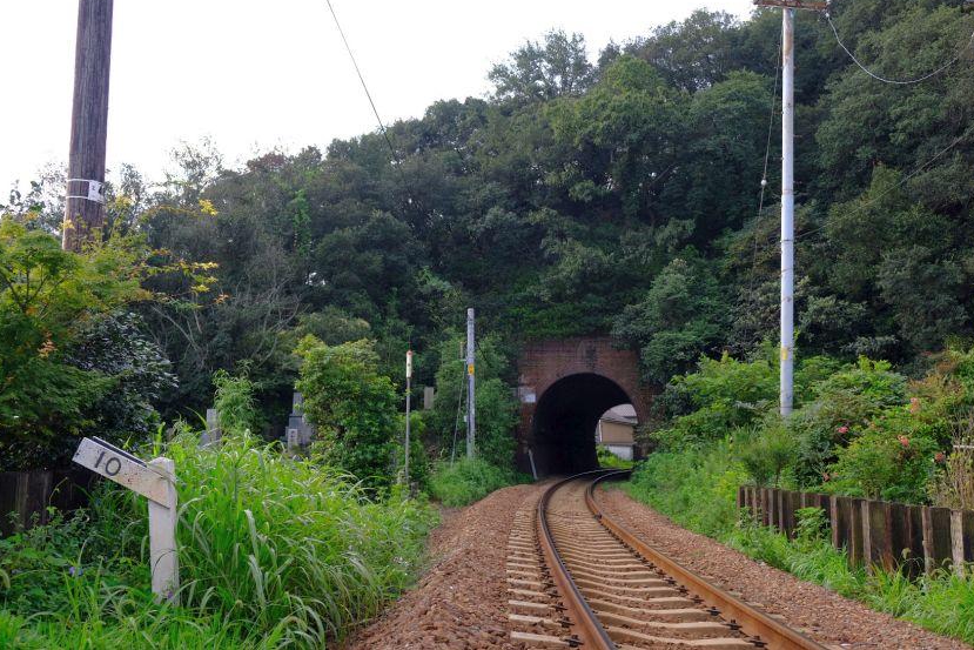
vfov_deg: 35.0
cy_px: 299
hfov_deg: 50.7
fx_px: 1028
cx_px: 483
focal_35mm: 38
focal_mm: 23.3
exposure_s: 1/180
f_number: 4
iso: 200
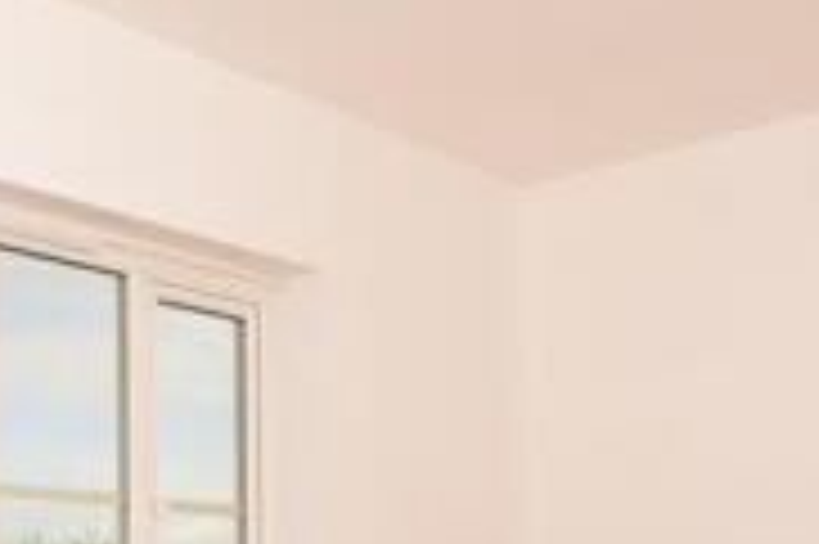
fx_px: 1227
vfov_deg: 23.4
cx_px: 230
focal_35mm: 54
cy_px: 609
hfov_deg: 36.2
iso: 400
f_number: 16
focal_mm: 10
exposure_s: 1/200
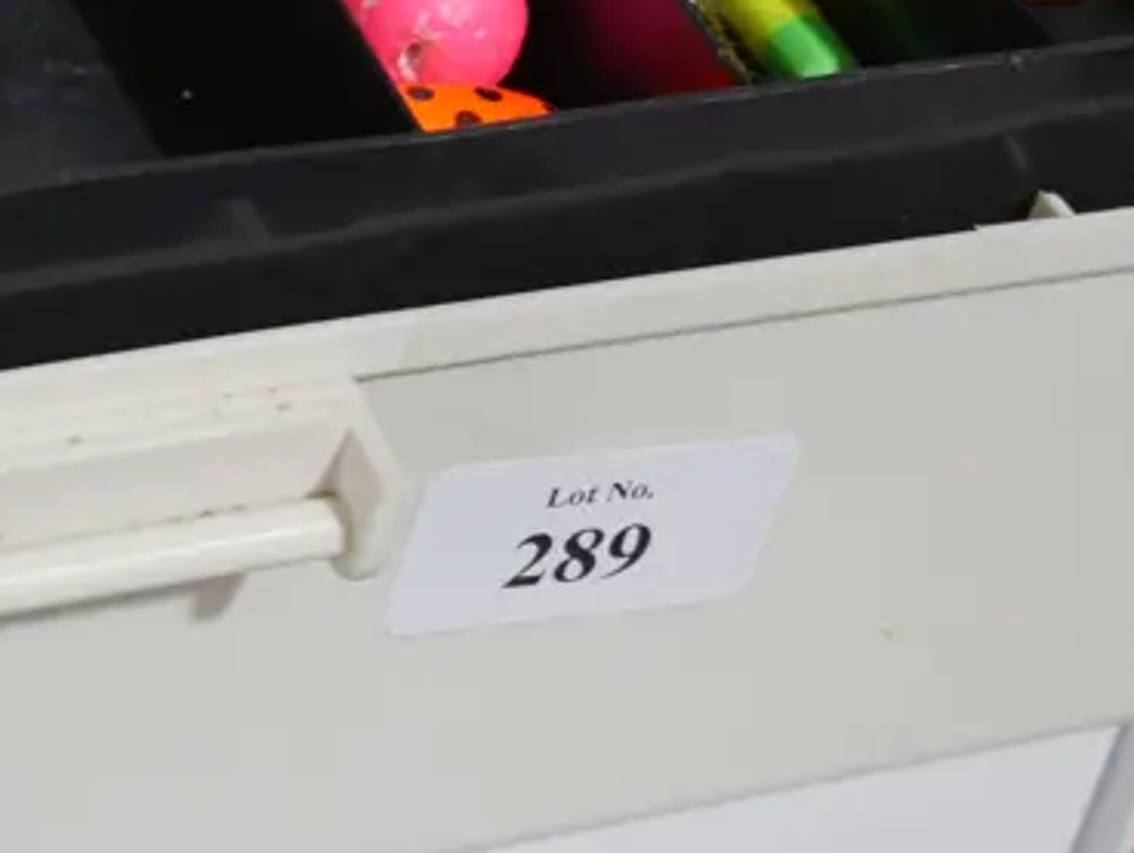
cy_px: -112
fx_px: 4560
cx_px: -206
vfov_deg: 10.5
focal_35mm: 139
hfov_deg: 13.8
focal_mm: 25
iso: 800
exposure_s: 1/60
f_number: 5.3
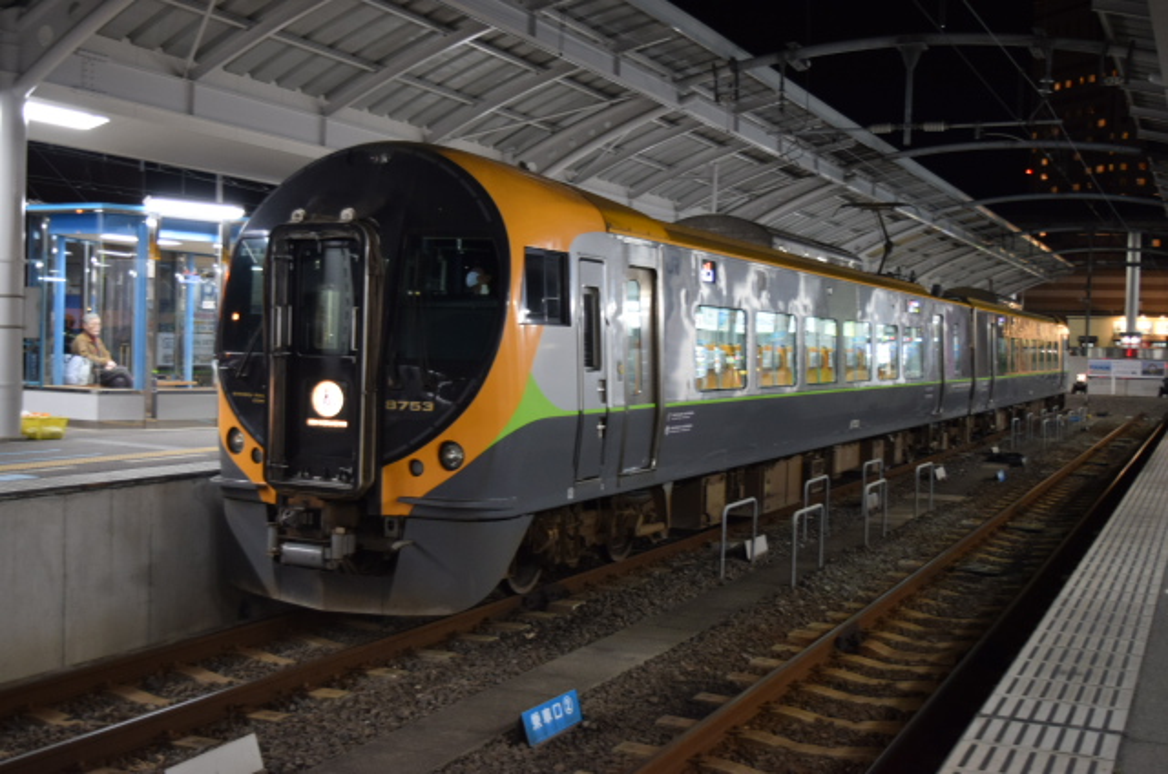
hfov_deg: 46.5
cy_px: 387
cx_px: 584
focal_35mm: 42
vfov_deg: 31.8
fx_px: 1360
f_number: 4.2
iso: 1000
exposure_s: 1/30
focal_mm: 28
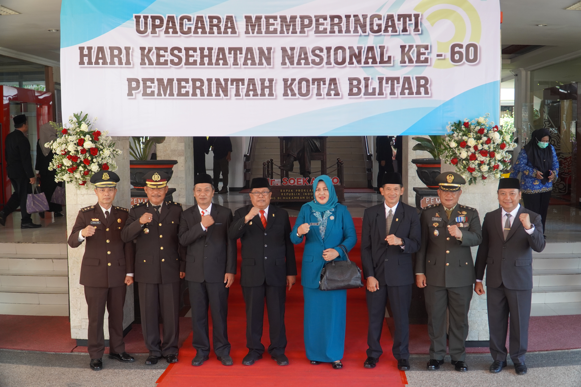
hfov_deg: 53.1
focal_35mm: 36
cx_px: 290
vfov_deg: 36.9
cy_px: 194
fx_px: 581
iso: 640
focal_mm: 24
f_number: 4
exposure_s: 1/160
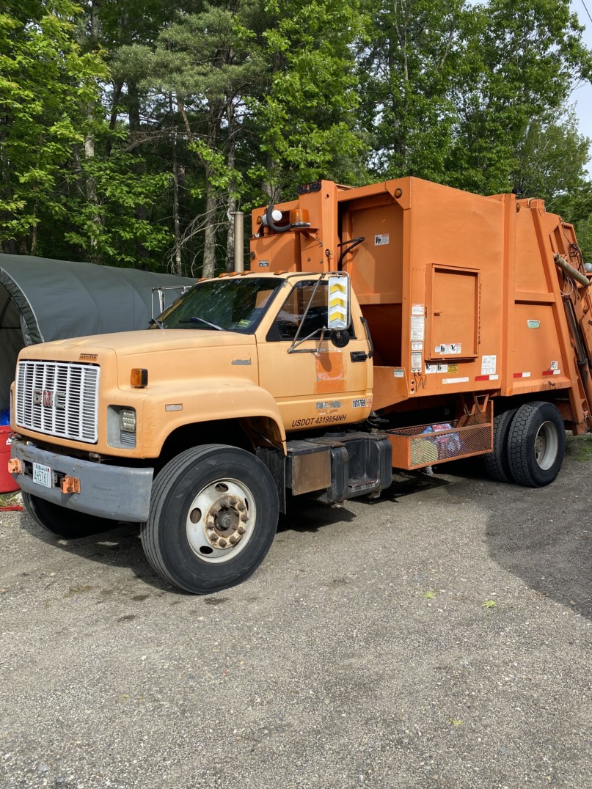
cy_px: 389
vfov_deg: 61.7
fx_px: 661
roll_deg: +4.0
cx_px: 313
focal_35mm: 29
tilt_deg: -2.7
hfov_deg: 48.2
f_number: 1.8
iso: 32
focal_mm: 4.25
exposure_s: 1/1072
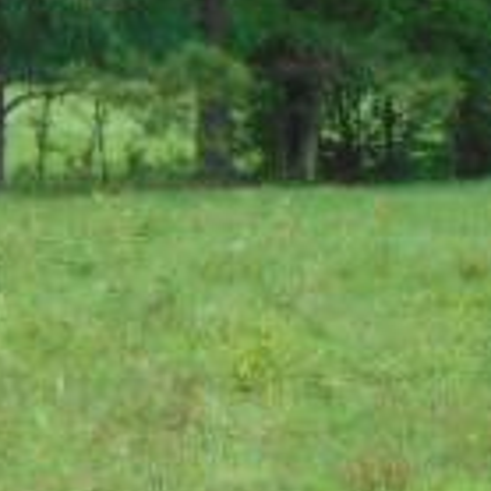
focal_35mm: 289
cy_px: -159
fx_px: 4638
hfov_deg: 6.0
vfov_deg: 6.0
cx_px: -304
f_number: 3.7
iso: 80
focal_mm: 12.8
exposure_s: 1/200
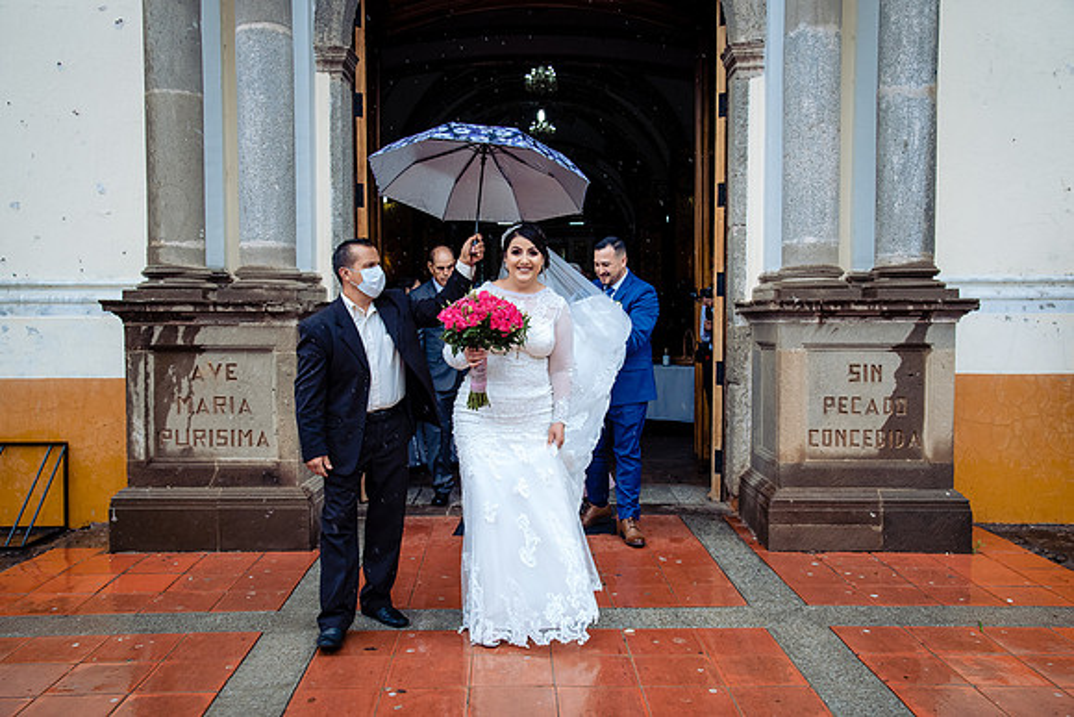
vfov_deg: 41.5
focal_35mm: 32
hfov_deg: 59.2
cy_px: 358
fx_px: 945
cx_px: 537
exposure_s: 1/800
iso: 1250
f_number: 7.1
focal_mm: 31
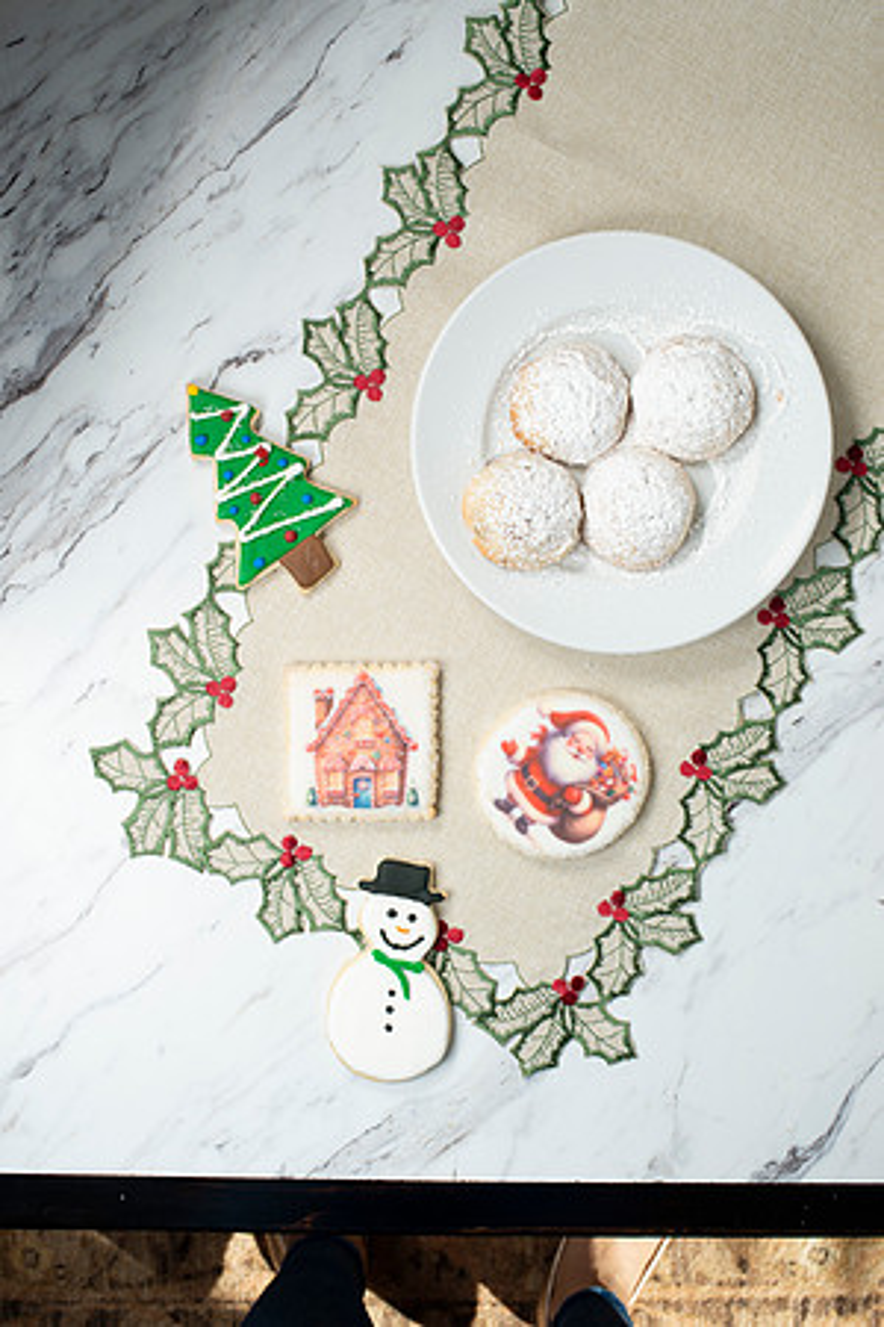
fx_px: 1842
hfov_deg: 27.0
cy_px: 664
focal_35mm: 50
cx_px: 442
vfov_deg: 39.6
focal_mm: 50
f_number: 7.1
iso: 200
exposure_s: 1/200
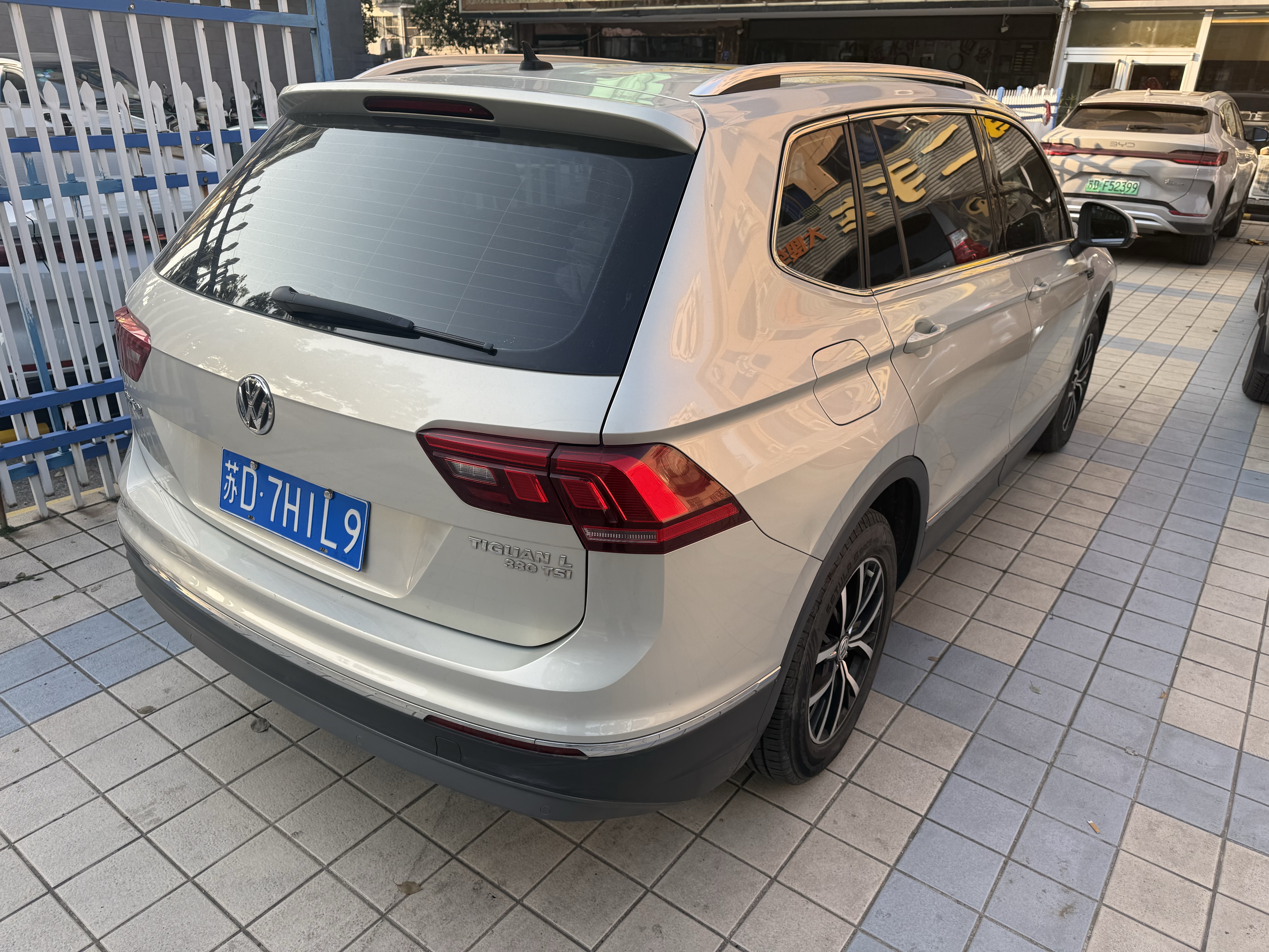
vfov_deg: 56.8
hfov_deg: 71.6
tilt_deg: -24.2
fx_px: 880
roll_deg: -1.9
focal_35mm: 24
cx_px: 634
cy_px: 476
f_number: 1.78
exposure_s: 1/671
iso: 80
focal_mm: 6.76
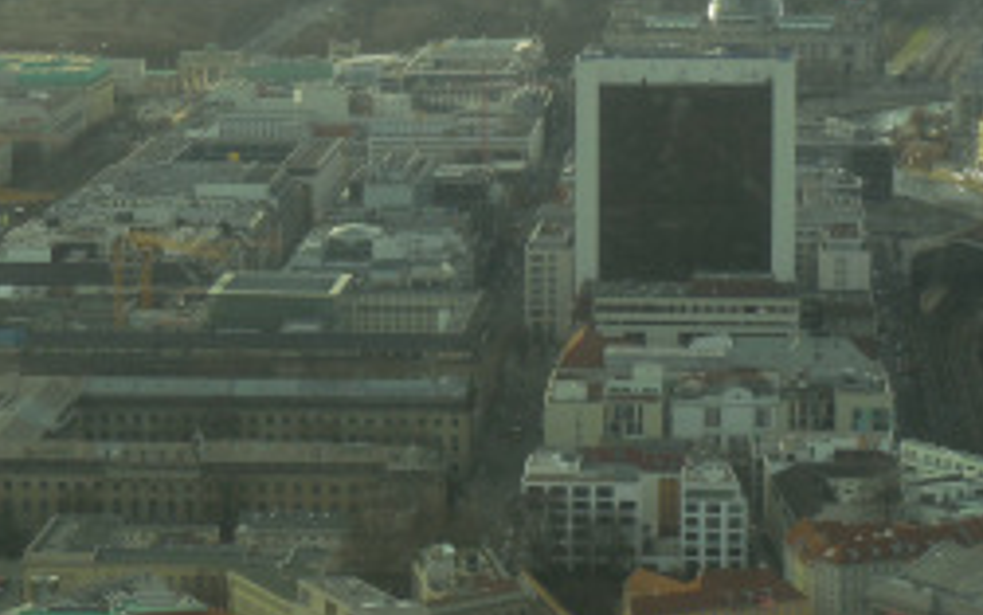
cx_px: 255
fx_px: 4475
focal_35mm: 167
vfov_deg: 7.9
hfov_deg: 12.5
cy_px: 290
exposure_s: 1/160
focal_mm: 14.5
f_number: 4.6
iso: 125
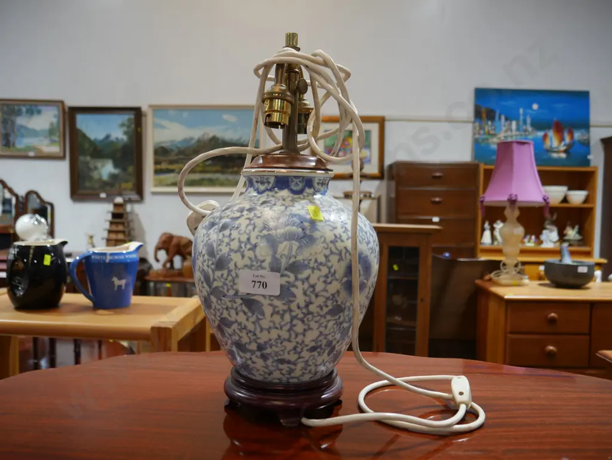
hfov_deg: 56.8
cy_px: 230
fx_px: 566
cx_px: 306
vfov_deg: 44.2
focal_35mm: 32
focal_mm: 16
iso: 320
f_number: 3.6
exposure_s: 1/60
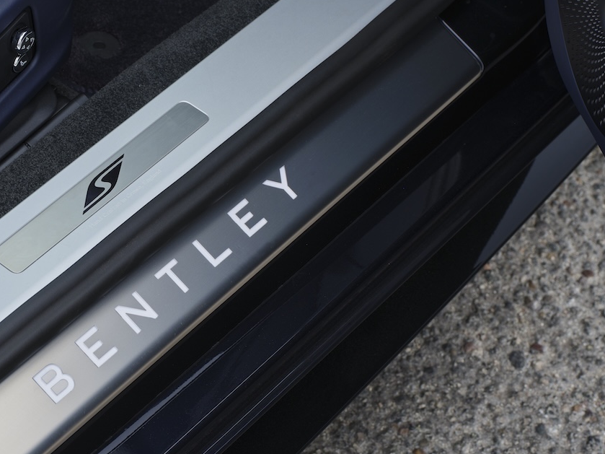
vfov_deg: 12.8
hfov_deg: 16.9
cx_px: 167
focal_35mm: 116
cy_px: 235
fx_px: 2027
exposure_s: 1/125
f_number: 11
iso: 250
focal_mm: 96
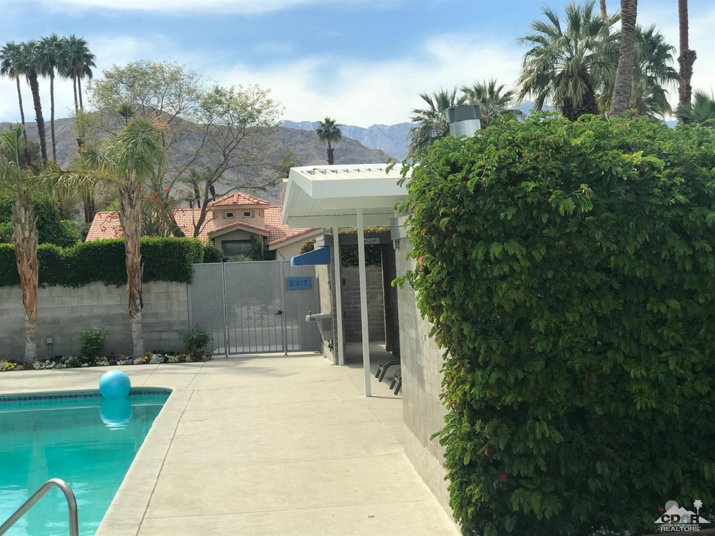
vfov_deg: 25.6
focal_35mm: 57
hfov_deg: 33.8
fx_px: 1177
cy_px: 268
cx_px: 358
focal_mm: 6.6
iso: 20
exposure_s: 1/870
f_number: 2.8
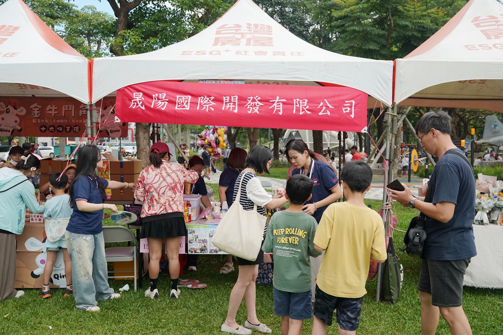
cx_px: 252
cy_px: 168
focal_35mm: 33
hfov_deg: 57.2
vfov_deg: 40.0
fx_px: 461
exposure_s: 1/200
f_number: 4.5
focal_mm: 33
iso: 100
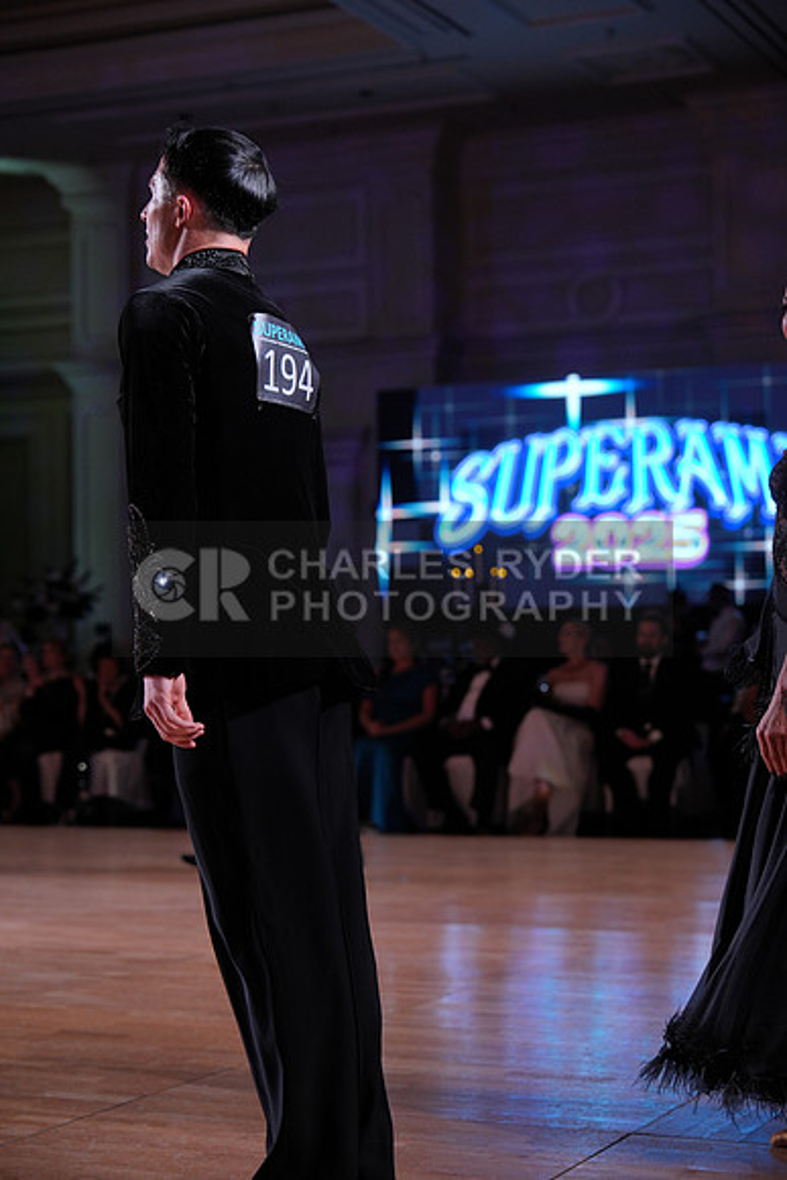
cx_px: 394
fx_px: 2294
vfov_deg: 28.8
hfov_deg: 19.5
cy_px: 590
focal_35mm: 70
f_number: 3.5
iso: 640
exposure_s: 1/400
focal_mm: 70
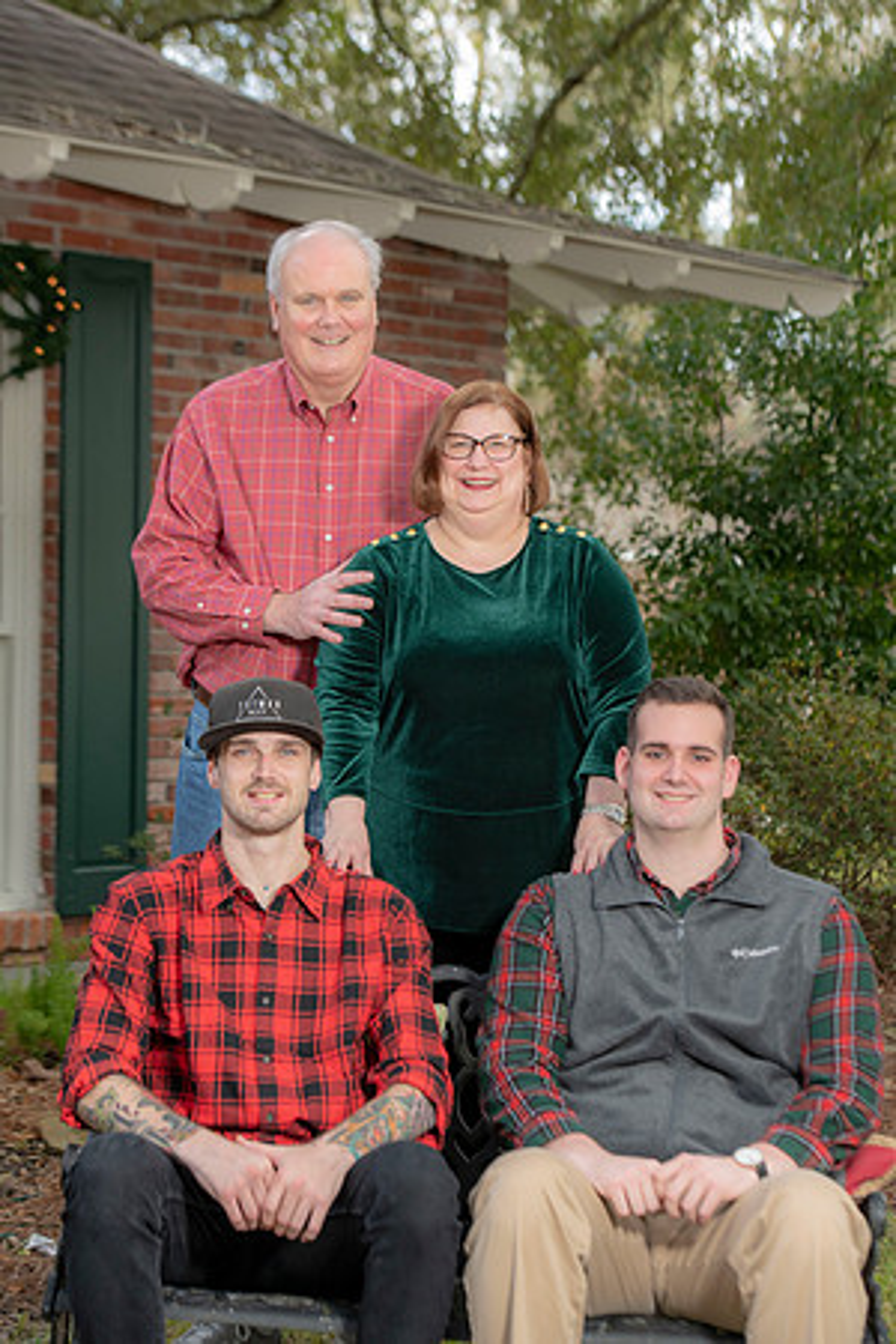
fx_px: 3434
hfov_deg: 14.9
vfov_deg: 22.1
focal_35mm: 92
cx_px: 448
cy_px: 672
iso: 320
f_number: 5
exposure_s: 1/200
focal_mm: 92
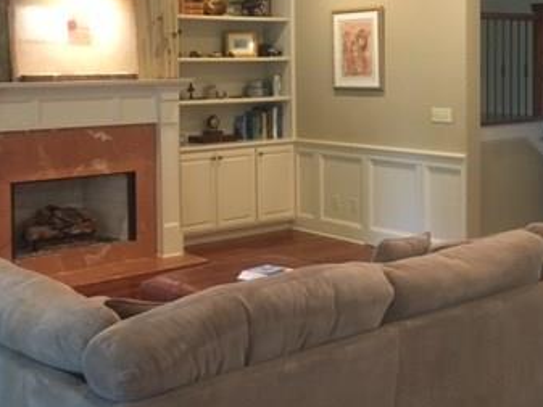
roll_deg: +0.3
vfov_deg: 26.2
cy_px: 103
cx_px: 280
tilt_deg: -2.8
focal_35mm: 55
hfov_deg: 34.9
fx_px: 863
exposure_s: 1/20
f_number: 2.2
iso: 200
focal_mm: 4.15
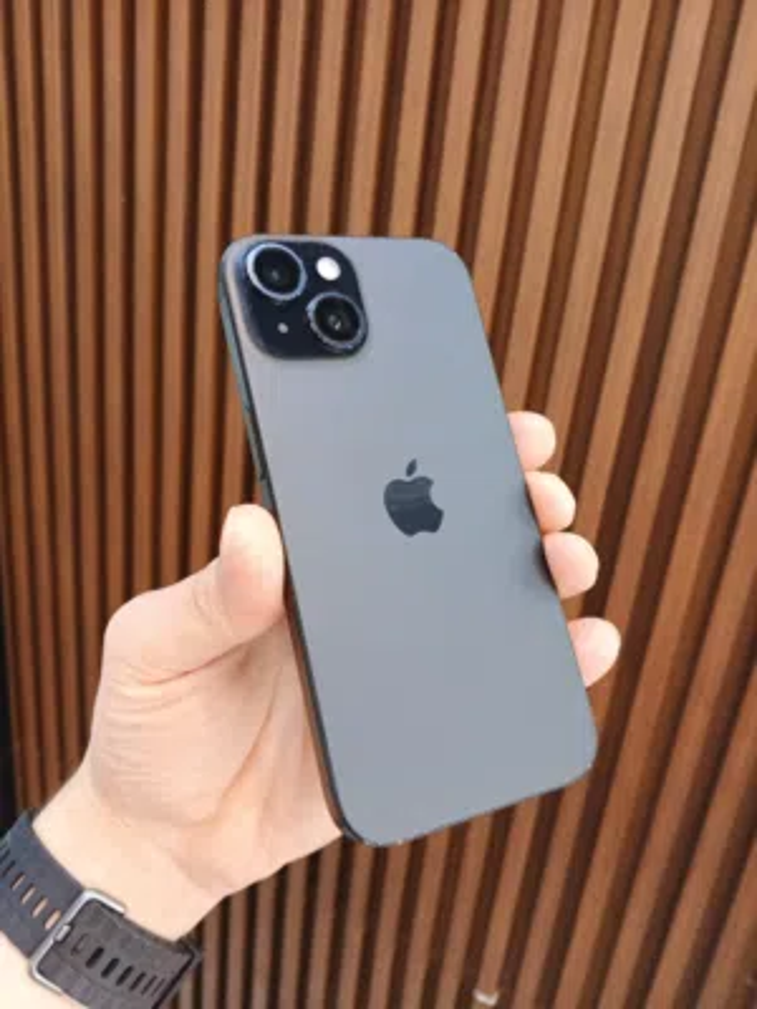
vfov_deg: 73.9
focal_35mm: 23
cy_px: 504
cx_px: 378
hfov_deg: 58.9
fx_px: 671
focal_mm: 4.09
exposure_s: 1/33.3
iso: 379
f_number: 1.6
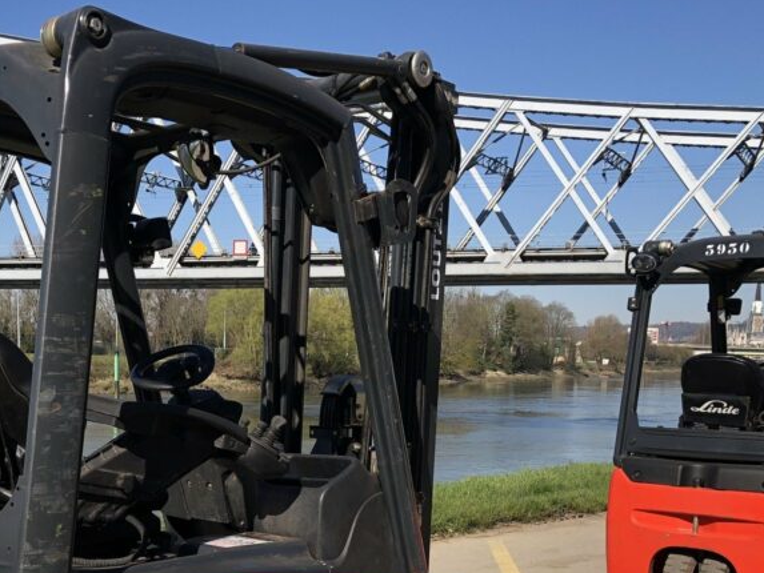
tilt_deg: -7.1
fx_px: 1104
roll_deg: -1.4
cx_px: 211
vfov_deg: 28.1
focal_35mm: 50
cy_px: 502
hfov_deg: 37.4
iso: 20
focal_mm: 4
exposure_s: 1/1453
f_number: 1.8
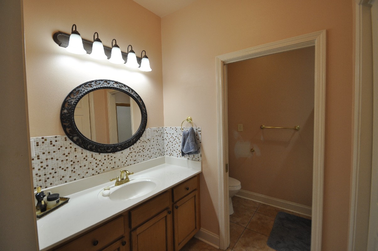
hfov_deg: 100.5
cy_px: 126
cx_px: 189
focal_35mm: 15
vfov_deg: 77.2
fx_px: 157
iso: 400
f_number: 5
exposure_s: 1/100
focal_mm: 10
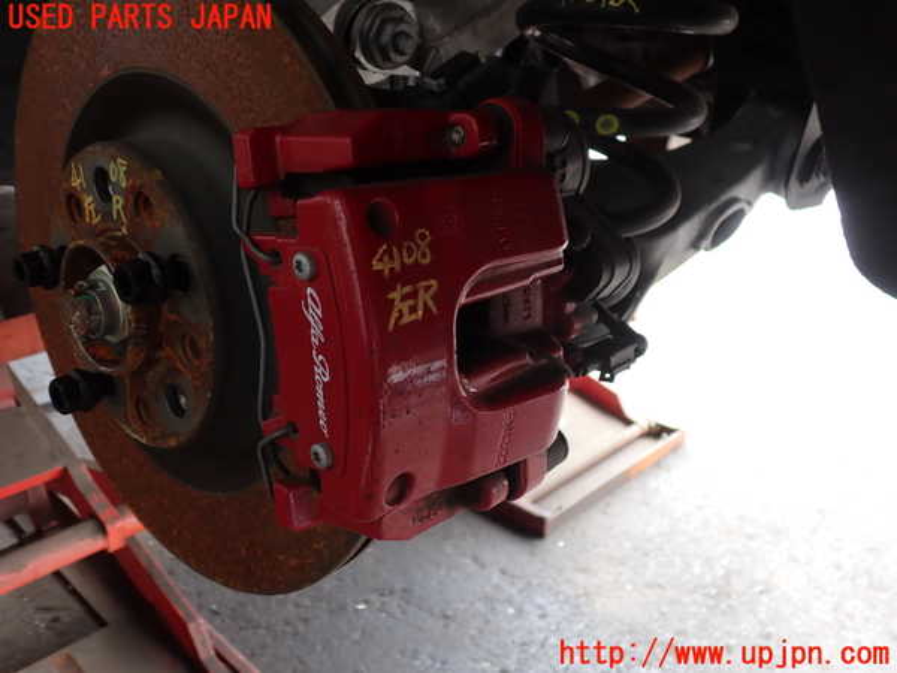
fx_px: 777
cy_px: 336
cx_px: 448
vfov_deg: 46.8
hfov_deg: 60.0
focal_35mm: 30
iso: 125
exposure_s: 1/60
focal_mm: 5.4
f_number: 2.3
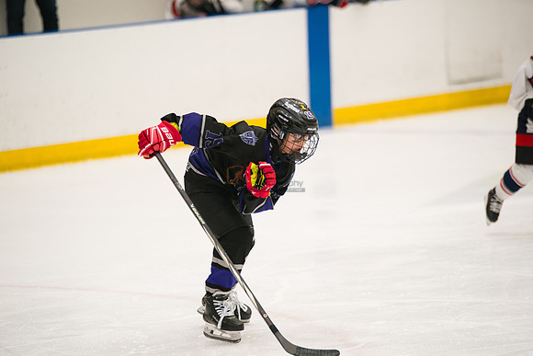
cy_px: 178
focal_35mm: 234
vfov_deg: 5.9
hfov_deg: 8.8
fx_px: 3465
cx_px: 266
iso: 2000
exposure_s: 1/1250
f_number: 3.2
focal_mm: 234
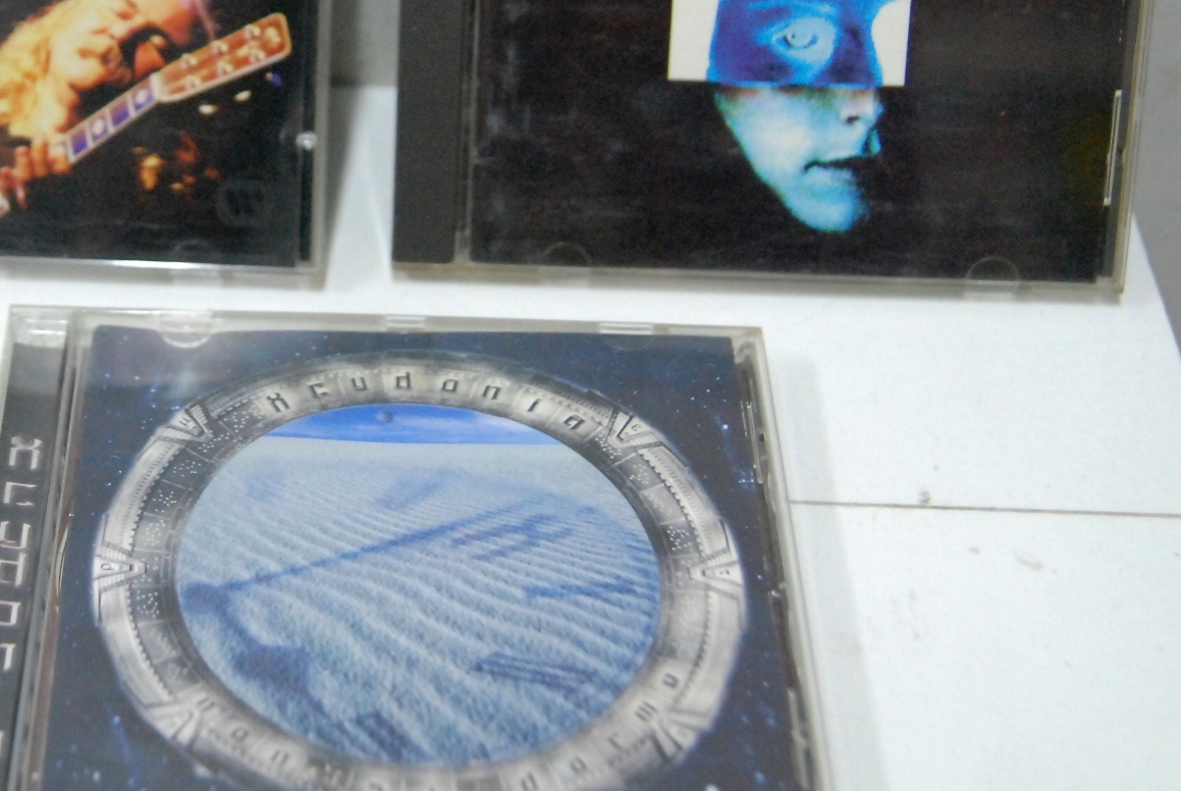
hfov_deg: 24.9
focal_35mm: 80
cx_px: 227
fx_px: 2625
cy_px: 275
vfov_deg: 17.1
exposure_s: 1/60
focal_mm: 29
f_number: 4.5
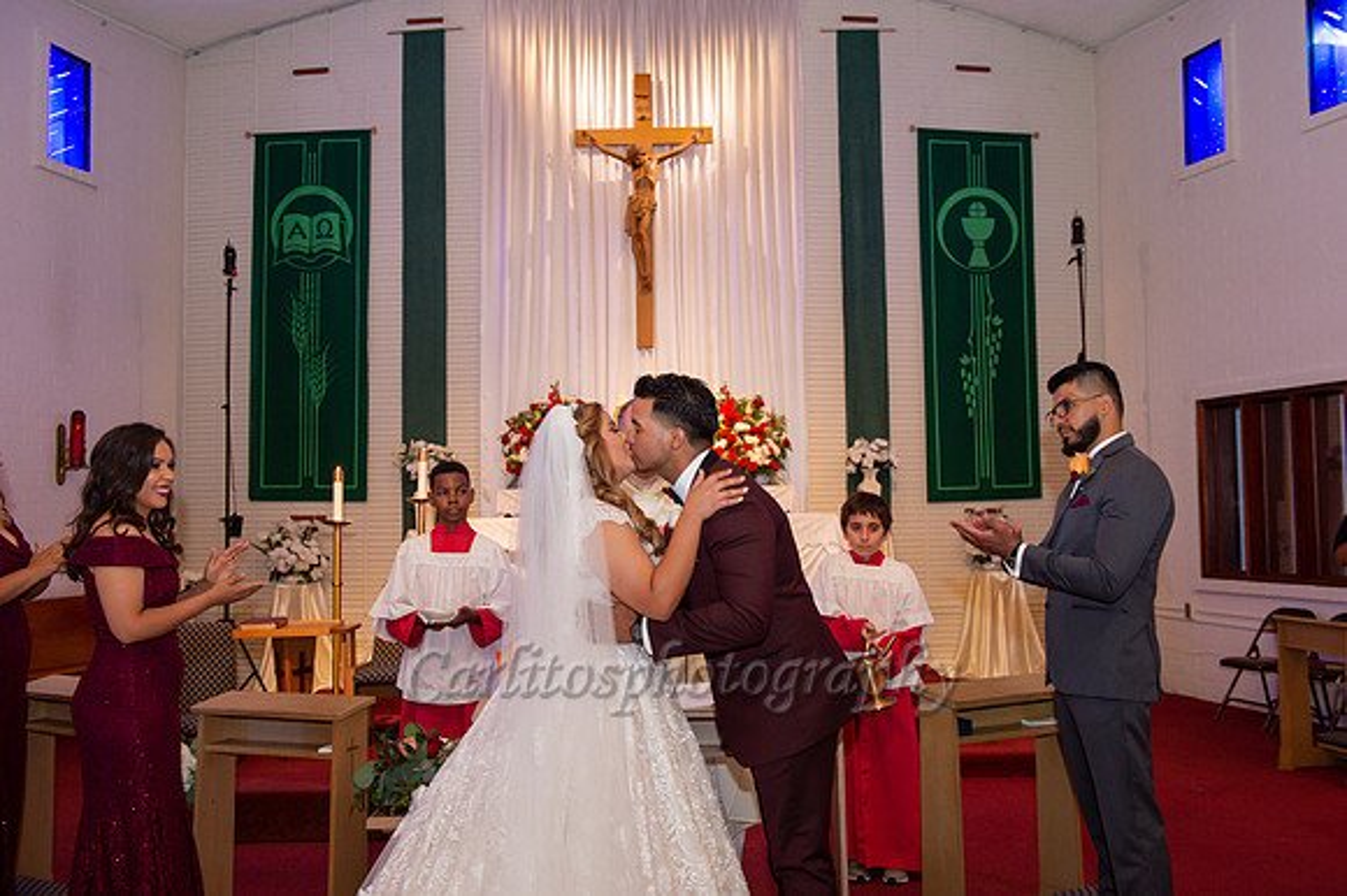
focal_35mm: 34
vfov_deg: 38.8
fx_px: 1271
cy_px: 448
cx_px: 674
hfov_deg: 55.8
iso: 1250
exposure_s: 1/60
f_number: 4.5
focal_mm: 34
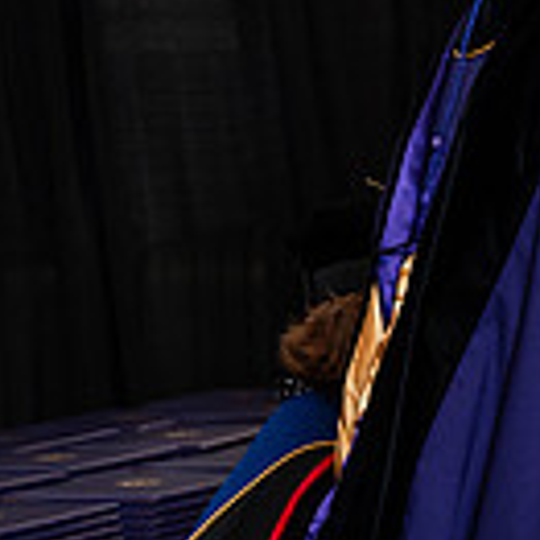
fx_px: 4200
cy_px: 126
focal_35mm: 238
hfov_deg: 7.1
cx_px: 1113
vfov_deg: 7.3
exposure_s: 1/200
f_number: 5
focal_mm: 63
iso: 1250
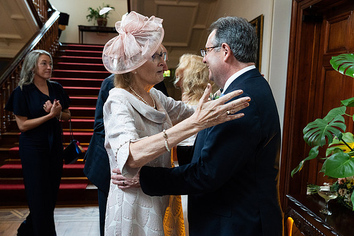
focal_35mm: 30
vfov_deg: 43.6
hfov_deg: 61.9
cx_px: 177
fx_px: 295
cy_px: 118
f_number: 3.5
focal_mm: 30
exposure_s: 1/200
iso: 5000
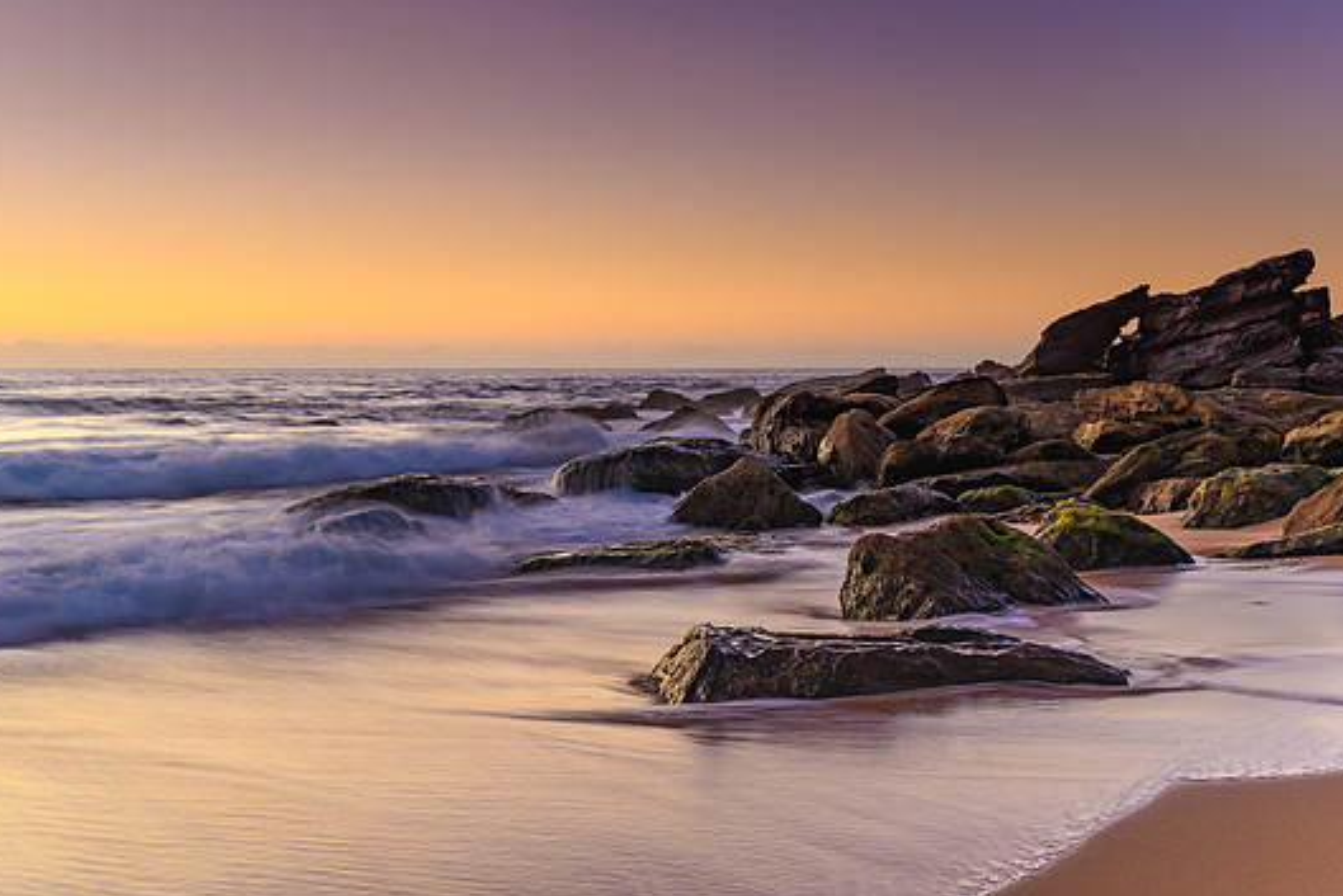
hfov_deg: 46.4
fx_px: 1567
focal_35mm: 42
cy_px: 478
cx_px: 637
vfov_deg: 31.9
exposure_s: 1/1.25
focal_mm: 25
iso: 80
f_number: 9
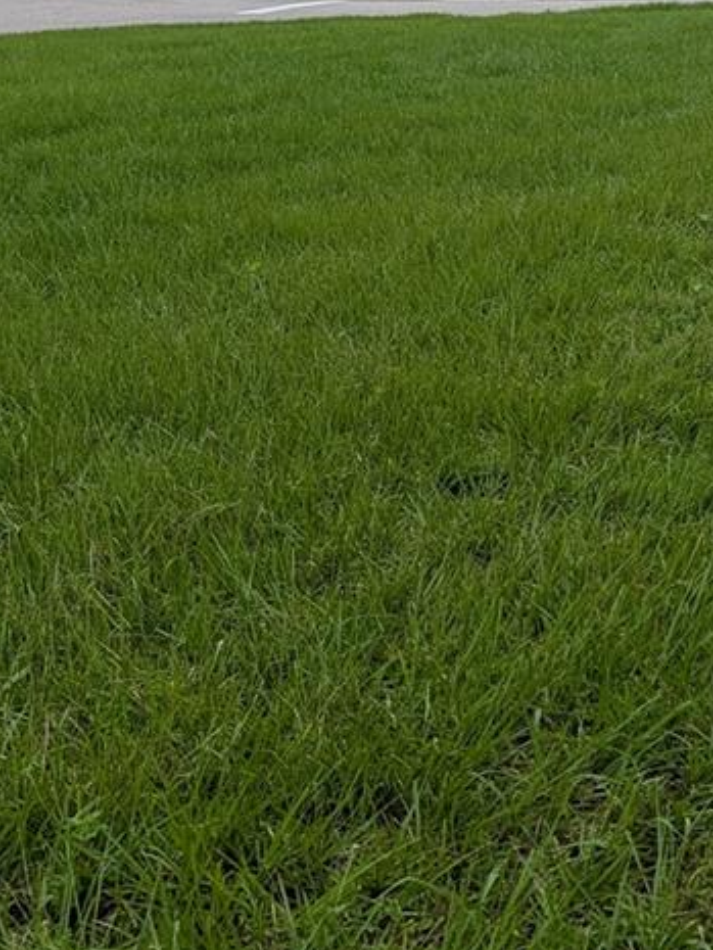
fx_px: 1702
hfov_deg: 21.6
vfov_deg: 30.5
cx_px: 900
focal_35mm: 62
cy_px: 210
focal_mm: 6.9
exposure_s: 1/2320
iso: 23
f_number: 1.68
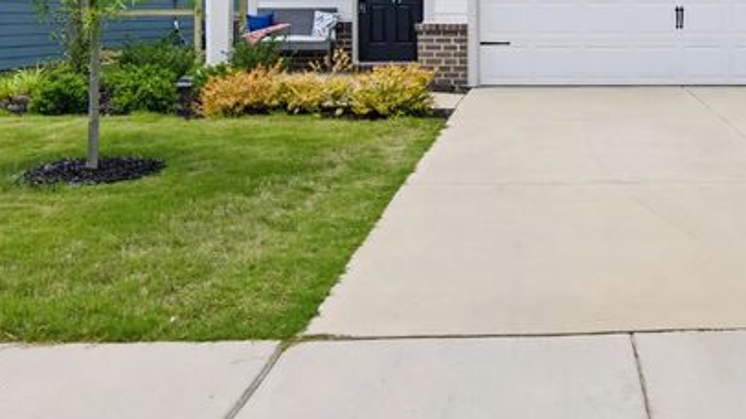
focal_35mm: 45
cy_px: -5
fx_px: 890
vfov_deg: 25.2
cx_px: 551
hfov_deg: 44.1
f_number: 7.1
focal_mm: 17
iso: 80
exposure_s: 1/40
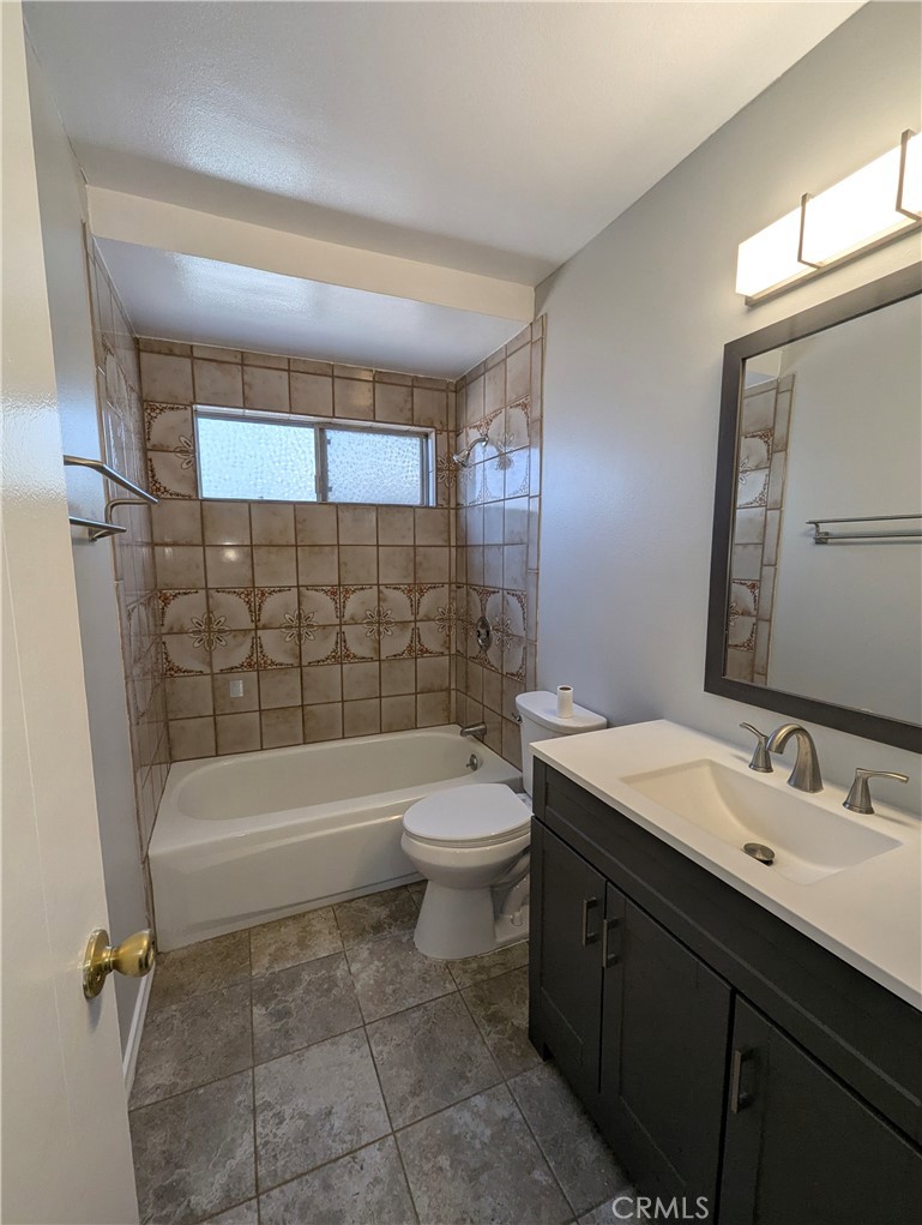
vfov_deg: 106.1
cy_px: 612
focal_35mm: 13
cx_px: 461
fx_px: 460
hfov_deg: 90.1
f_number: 2.2
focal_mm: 1.95
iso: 59
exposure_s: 1/120
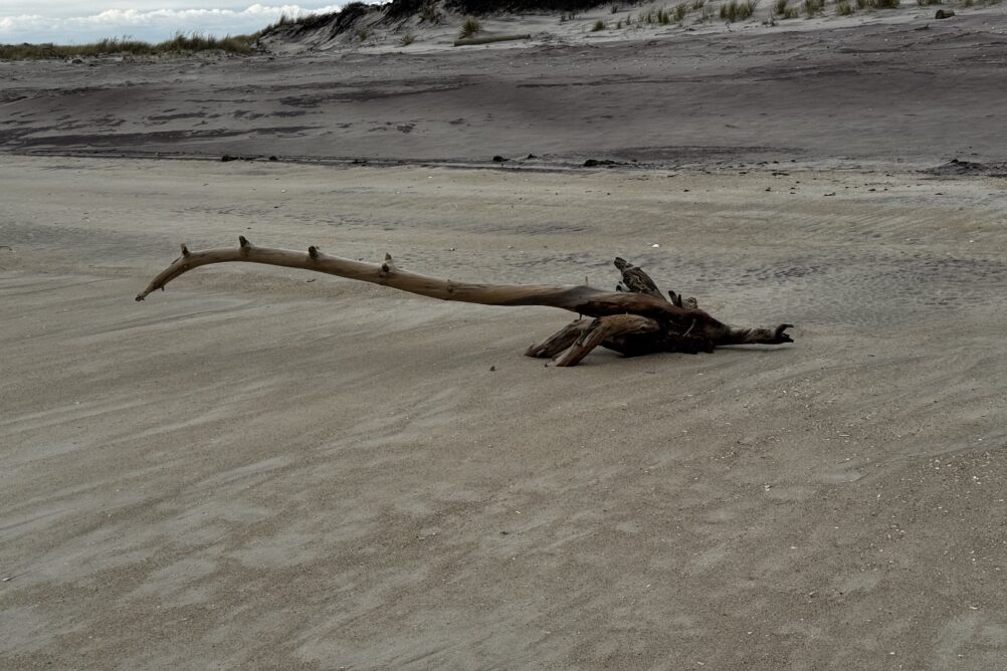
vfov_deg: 26.5
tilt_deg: -12.7
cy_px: 339
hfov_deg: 38.9
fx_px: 1426
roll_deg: +2.8
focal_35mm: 51
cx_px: 498
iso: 64
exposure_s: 1/4608
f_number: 1.78
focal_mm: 6.76
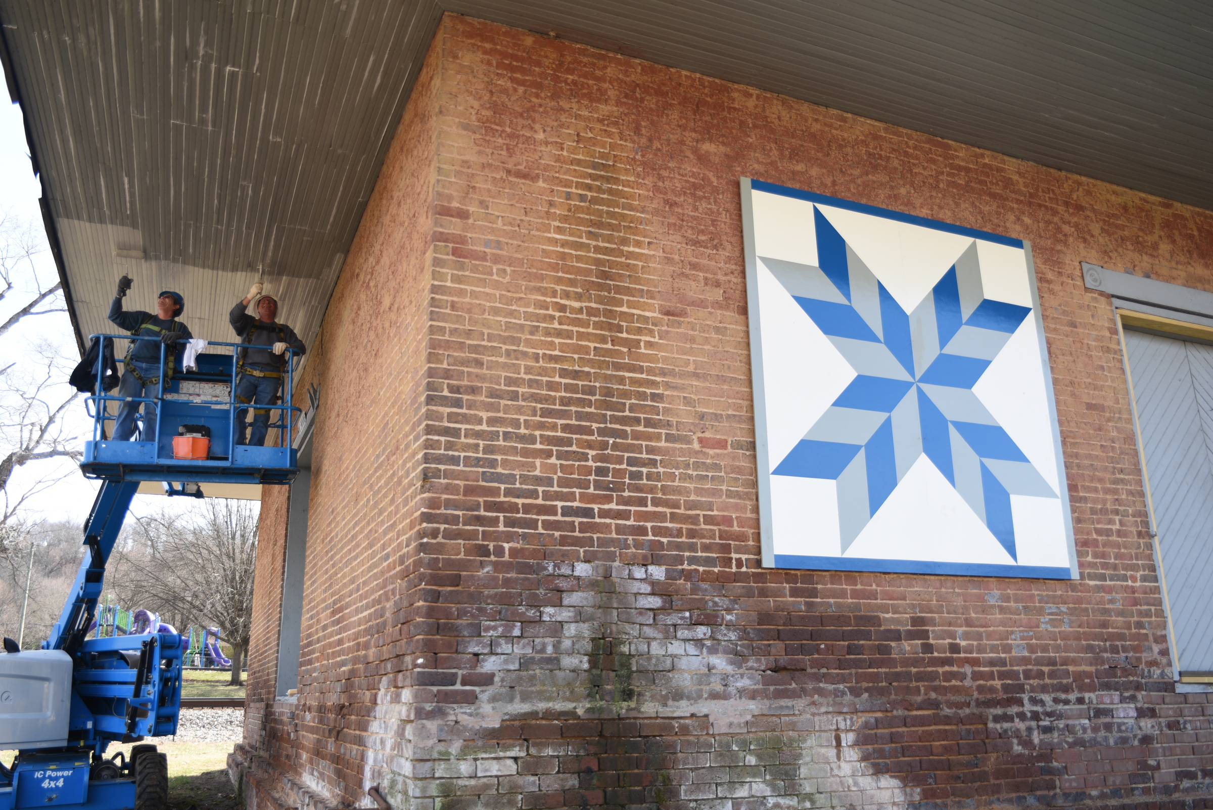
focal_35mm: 31
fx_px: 1045
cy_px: 405
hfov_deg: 60.3
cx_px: 606
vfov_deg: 42.4
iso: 100
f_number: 2.8
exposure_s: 1/320
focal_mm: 31
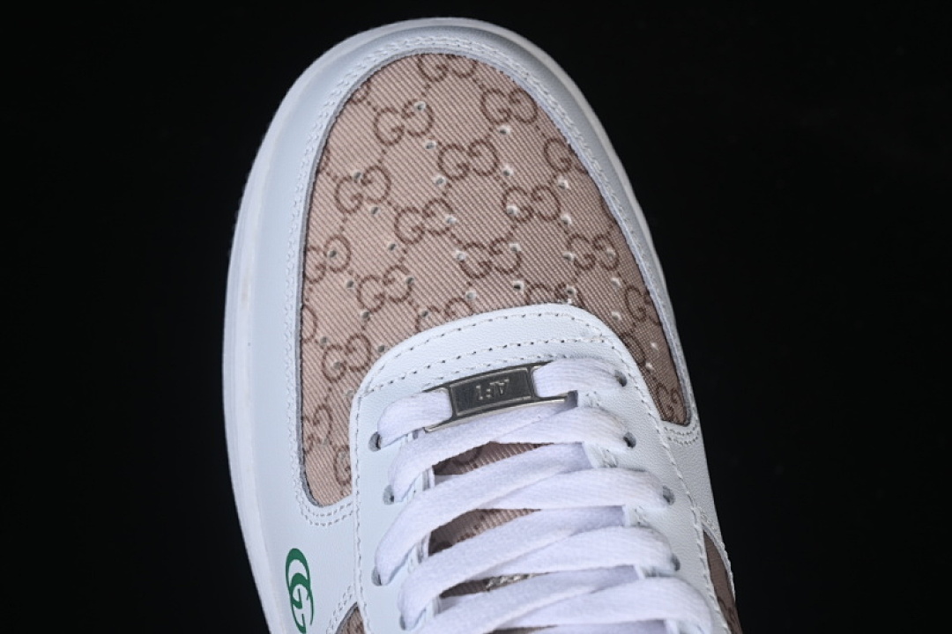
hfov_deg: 27.0
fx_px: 1983
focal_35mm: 75
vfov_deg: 18.2
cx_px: 476
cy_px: 317
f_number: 7.1
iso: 160
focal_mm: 50
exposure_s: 1/80
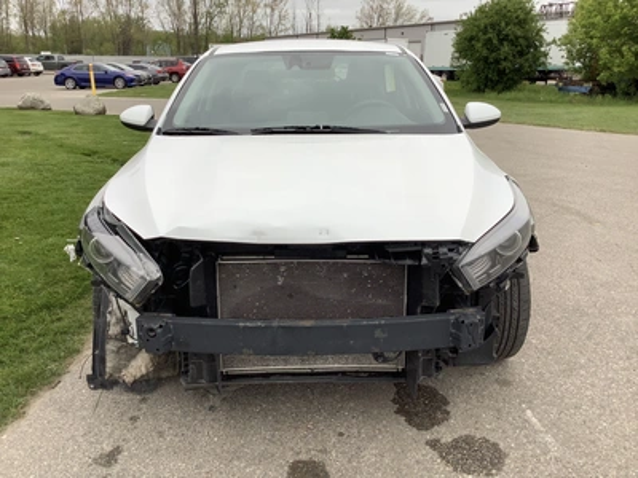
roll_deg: -0.5
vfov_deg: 45.4
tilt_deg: -17.6
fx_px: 571
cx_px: 319
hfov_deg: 58.4
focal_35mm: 31
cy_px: 239
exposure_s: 1/292
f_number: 2.4
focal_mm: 3.3
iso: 25
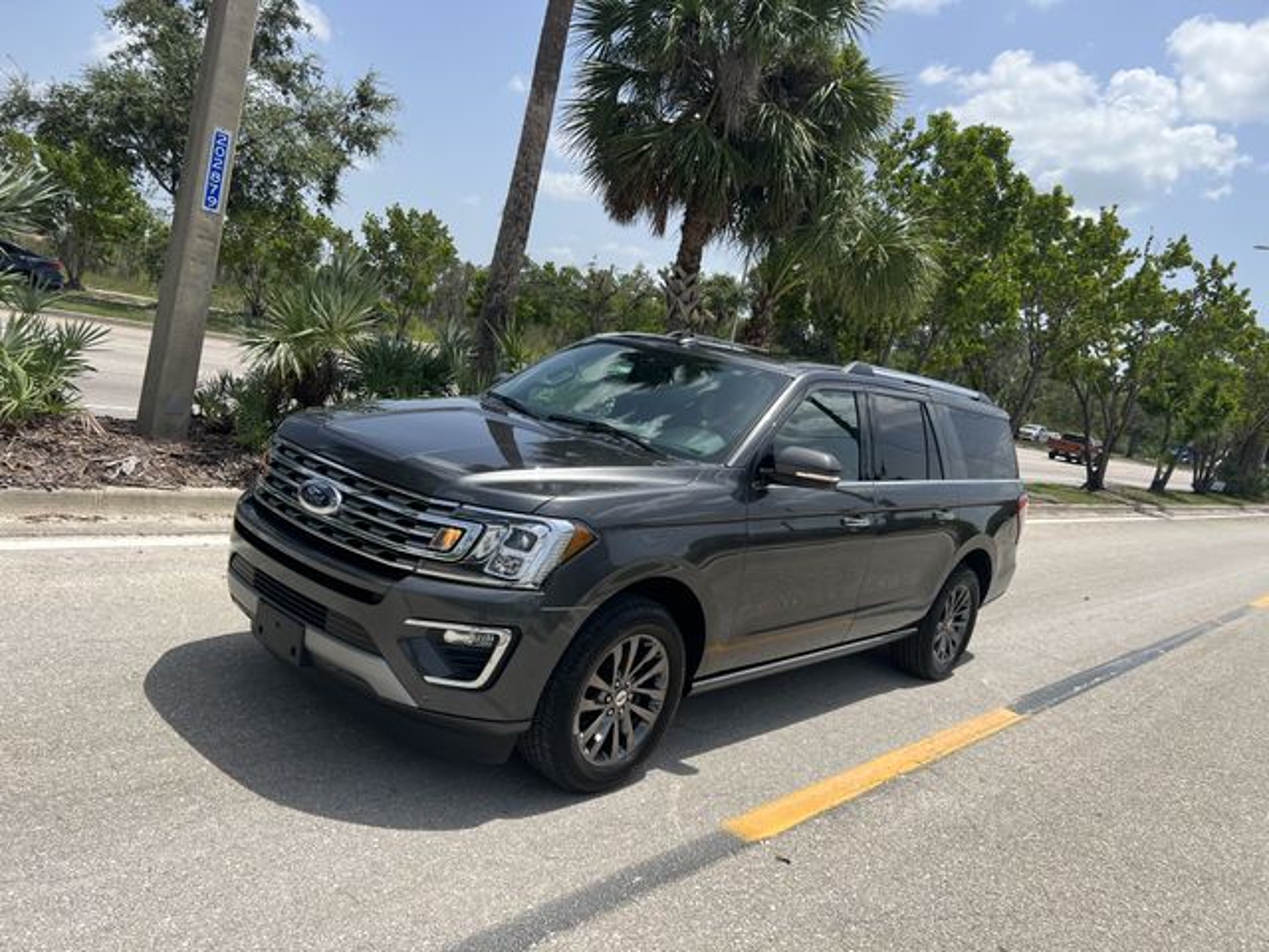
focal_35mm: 26
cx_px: 634
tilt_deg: -6.5
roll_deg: -11.2
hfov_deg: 67.3
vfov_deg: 53.1
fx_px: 953
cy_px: 476
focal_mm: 5.7
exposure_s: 1/4630
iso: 50
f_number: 1.5
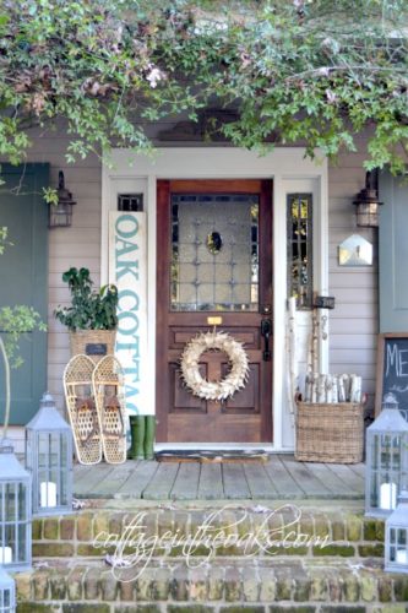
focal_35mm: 52
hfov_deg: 25.7
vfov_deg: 37.9
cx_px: 204
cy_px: 306
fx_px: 893
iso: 450
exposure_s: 1/30
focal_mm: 35
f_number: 4.5
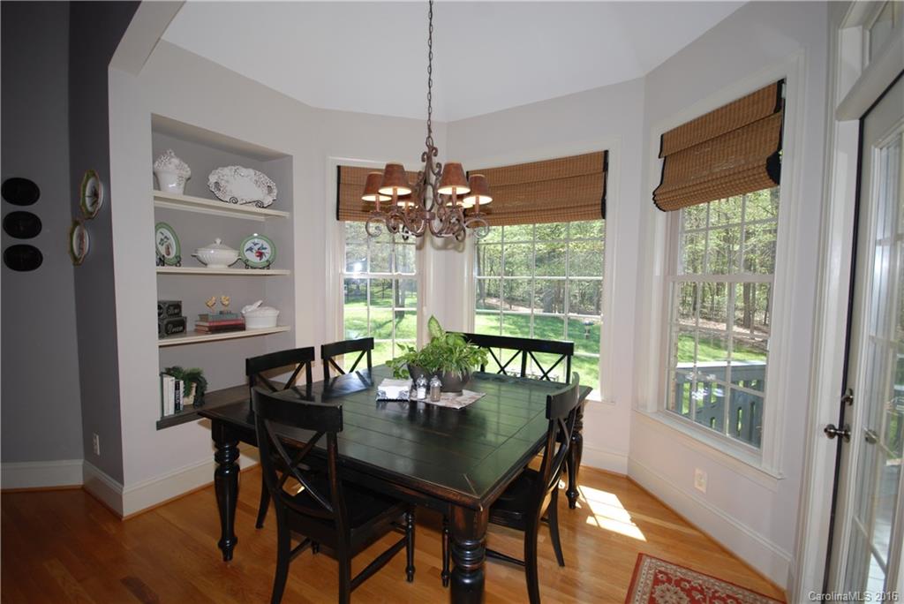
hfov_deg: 100.4
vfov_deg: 77.4
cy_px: 302
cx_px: 452
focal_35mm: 15
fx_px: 377
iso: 200
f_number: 5
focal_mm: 10
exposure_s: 1/100
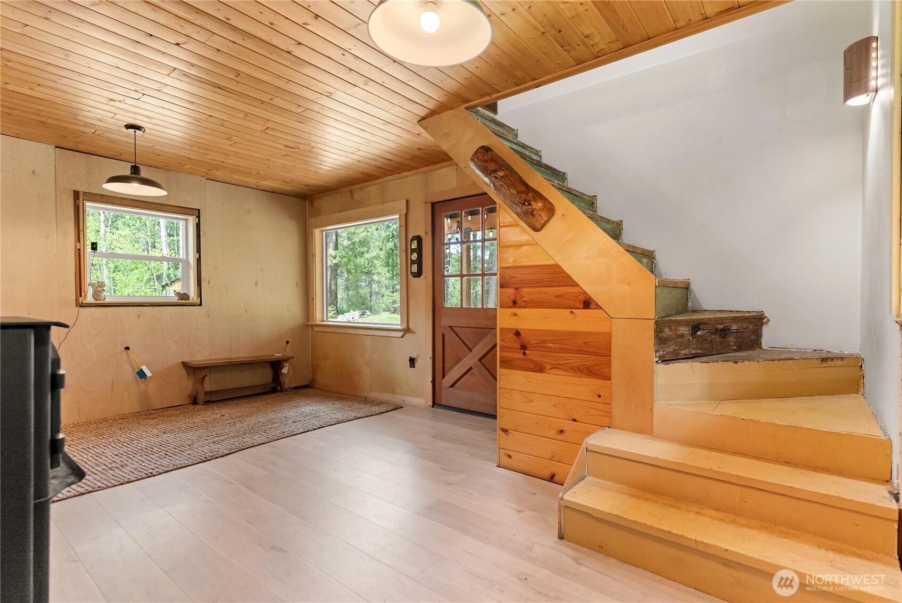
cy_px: 302
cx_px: 451
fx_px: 429
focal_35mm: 17
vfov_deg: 70.2
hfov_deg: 92.9
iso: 400
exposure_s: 1/15
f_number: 2.8
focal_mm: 17.1
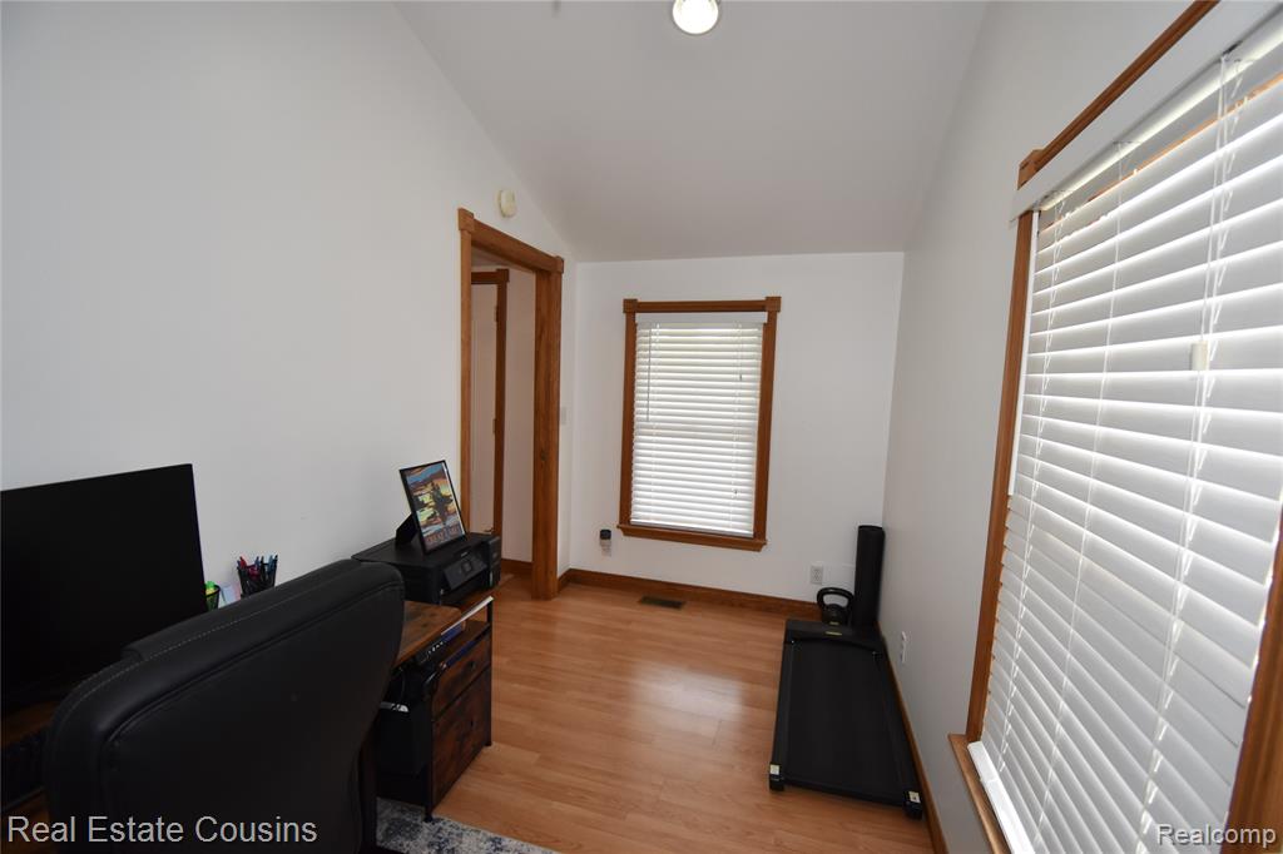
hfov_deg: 100.4
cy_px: 427
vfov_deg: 77.3
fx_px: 534
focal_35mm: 15
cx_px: 642
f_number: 4.5
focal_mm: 10
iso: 800
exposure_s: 1/160
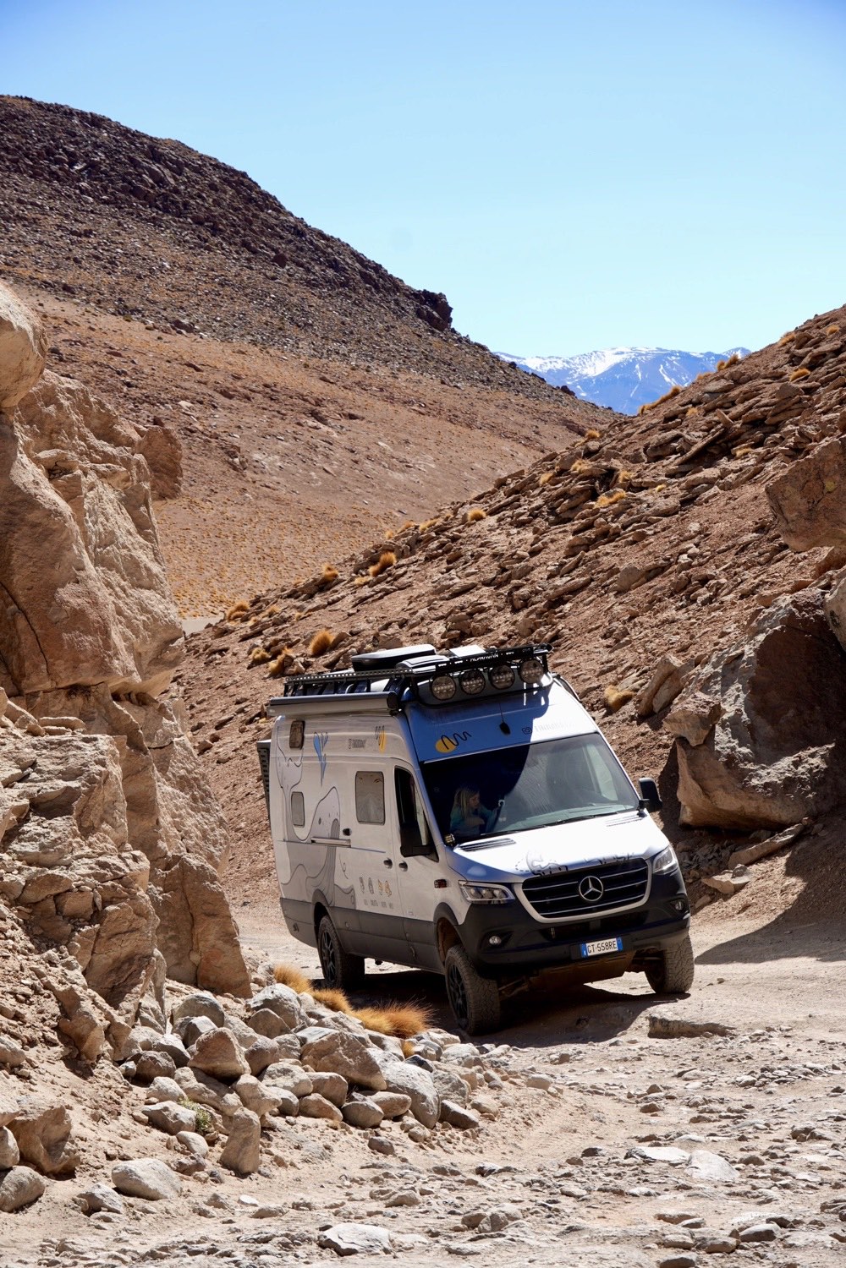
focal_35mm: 104
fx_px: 3648
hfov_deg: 13.2
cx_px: 423
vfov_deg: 19.7
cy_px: 634
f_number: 8
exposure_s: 1/320
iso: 100
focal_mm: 69
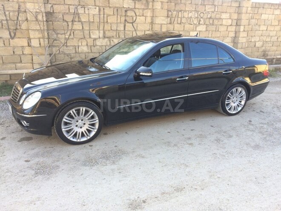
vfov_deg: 48.2
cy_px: 106
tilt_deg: -19.0
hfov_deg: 61.7
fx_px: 235
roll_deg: +0.3
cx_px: 140
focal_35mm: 29
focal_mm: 4.15
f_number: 2.2
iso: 32
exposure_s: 1/114
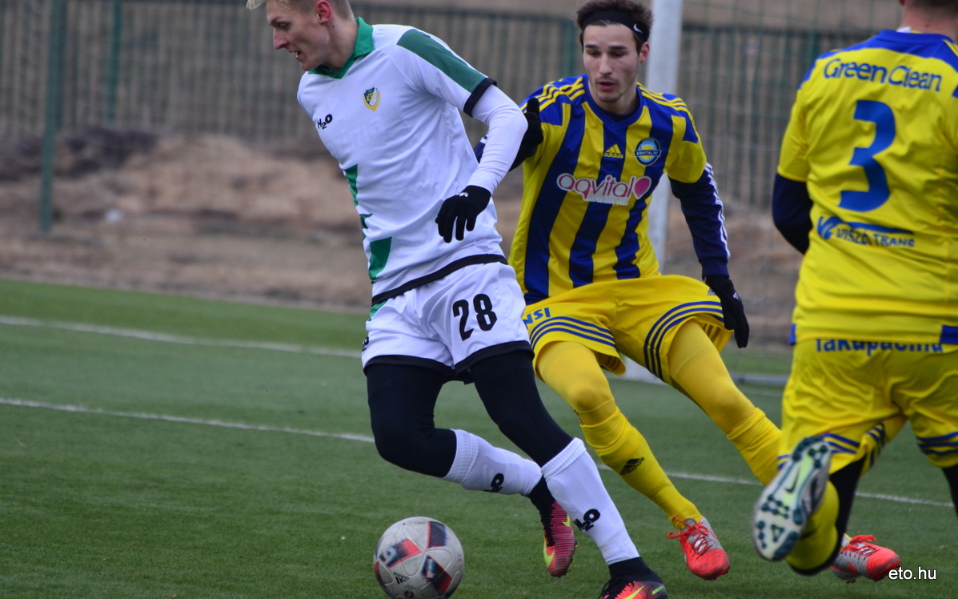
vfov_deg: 2.9
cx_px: 479
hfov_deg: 4.6
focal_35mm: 459
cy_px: 285
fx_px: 11983
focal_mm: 300
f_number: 5.6
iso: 800
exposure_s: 1/1000
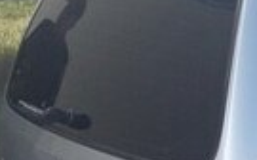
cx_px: 556
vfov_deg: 8.9
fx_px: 1014
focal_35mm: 145
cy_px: 212
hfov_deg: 12.3
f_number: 1.9
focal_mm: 3.7
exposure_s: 1/590
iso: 40
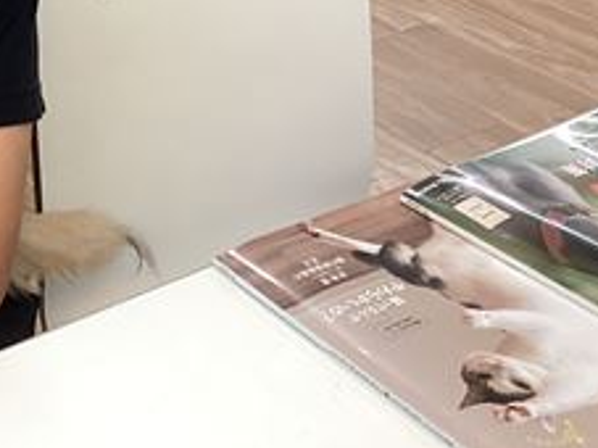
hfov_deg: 22.1
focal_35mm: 82
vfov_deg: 17.2
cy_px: -90
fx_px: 1416
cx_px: -116
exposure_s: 1/60
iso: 125
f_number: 2.4
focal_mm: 3.3
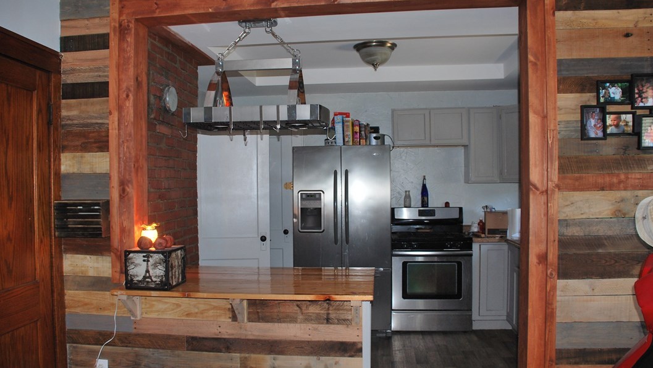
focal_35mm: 29
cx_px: 324
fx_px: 502
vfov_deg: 40.2
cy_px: 194
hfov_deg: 66.1
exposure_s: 1/60
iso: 200
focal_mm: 18
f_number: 3.5
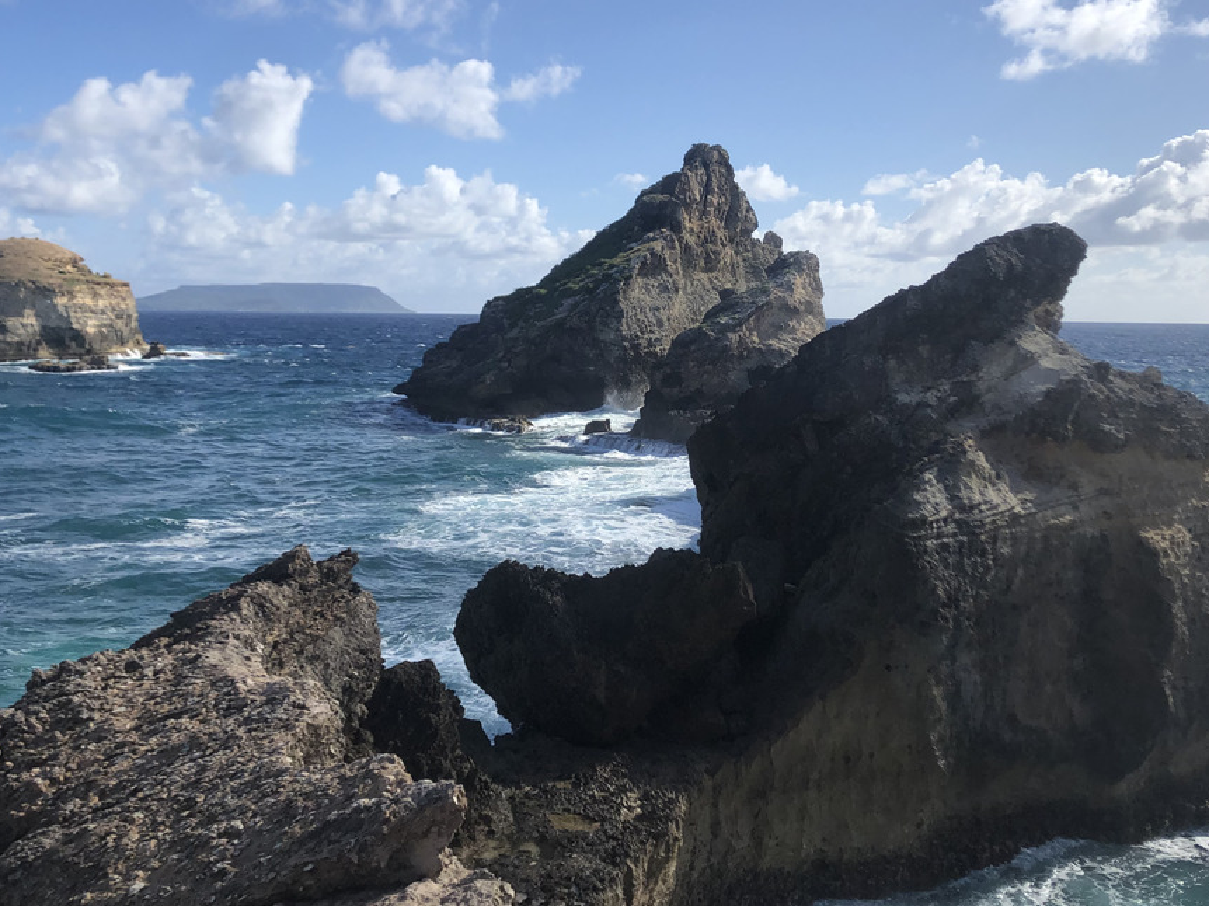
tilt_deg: -0.4
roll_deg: -0.2
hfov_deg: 47.9
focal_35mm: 39
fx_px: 1362
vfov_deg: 36.5
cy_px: 328
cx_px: 612
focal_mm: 4
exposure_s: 1/3436
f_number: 1.8
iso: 20
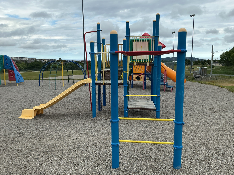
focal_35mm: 29
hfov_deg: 61.7
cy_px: 88
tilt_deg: -6.9
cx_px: 117
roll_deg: +1.5
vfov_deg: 48.2
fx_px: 196
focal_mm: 3
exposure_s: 1/1490
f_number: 1.8
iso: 25
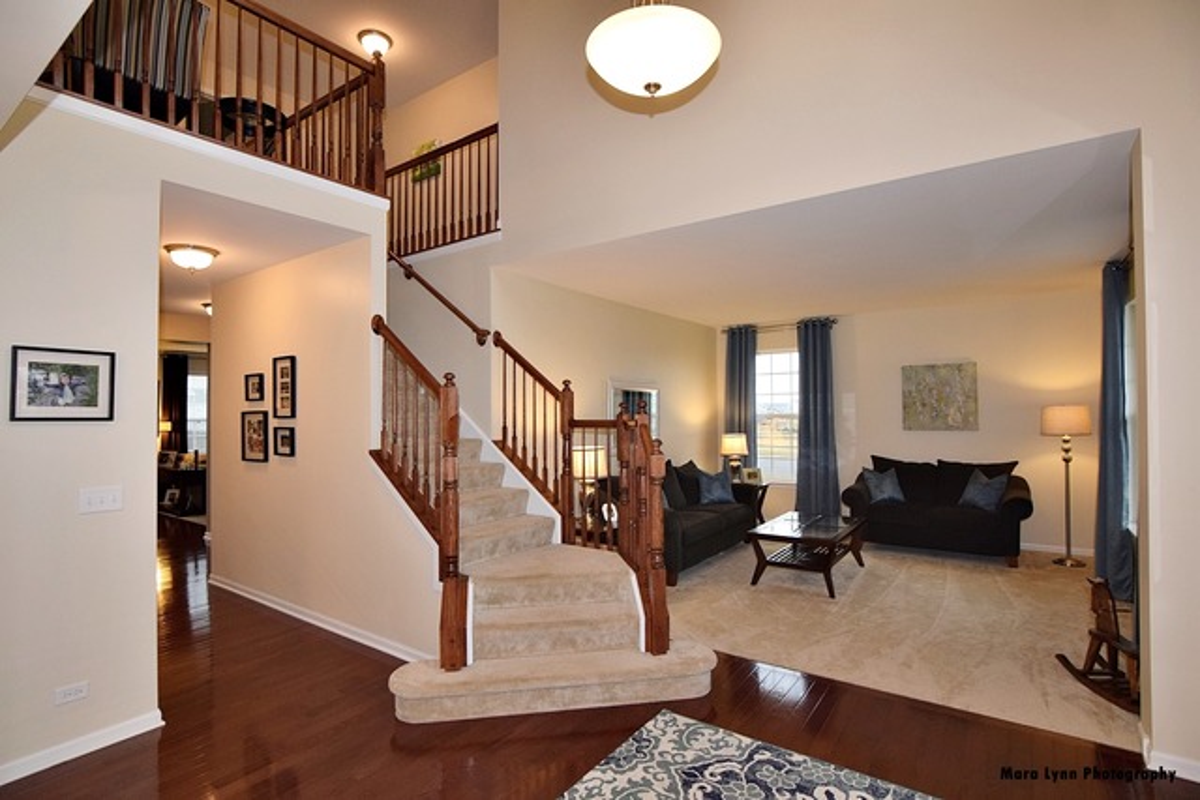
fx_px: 550
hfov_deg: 95.0
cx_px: 600
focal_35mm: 16
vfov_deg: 72.1
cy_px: 400
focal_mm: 11
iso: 800
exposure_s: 1/100
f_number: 5
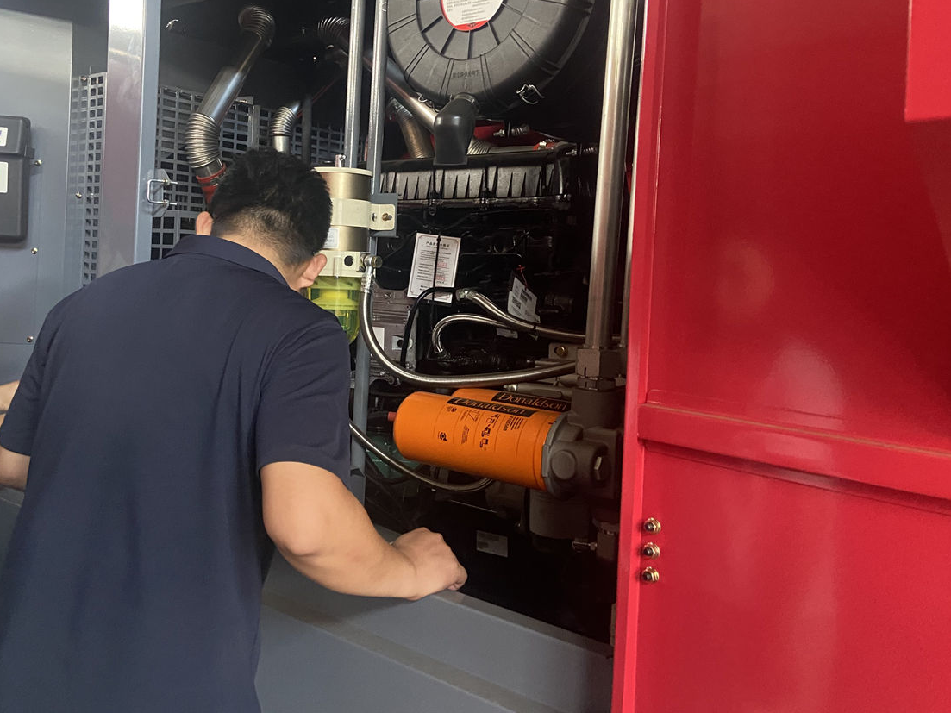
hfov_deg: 54.9
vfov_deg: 42.6
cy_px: 269
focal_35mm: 33
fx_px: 907
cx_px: 372
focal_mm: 4.25
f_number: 1.8
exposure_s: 1/60
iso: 500
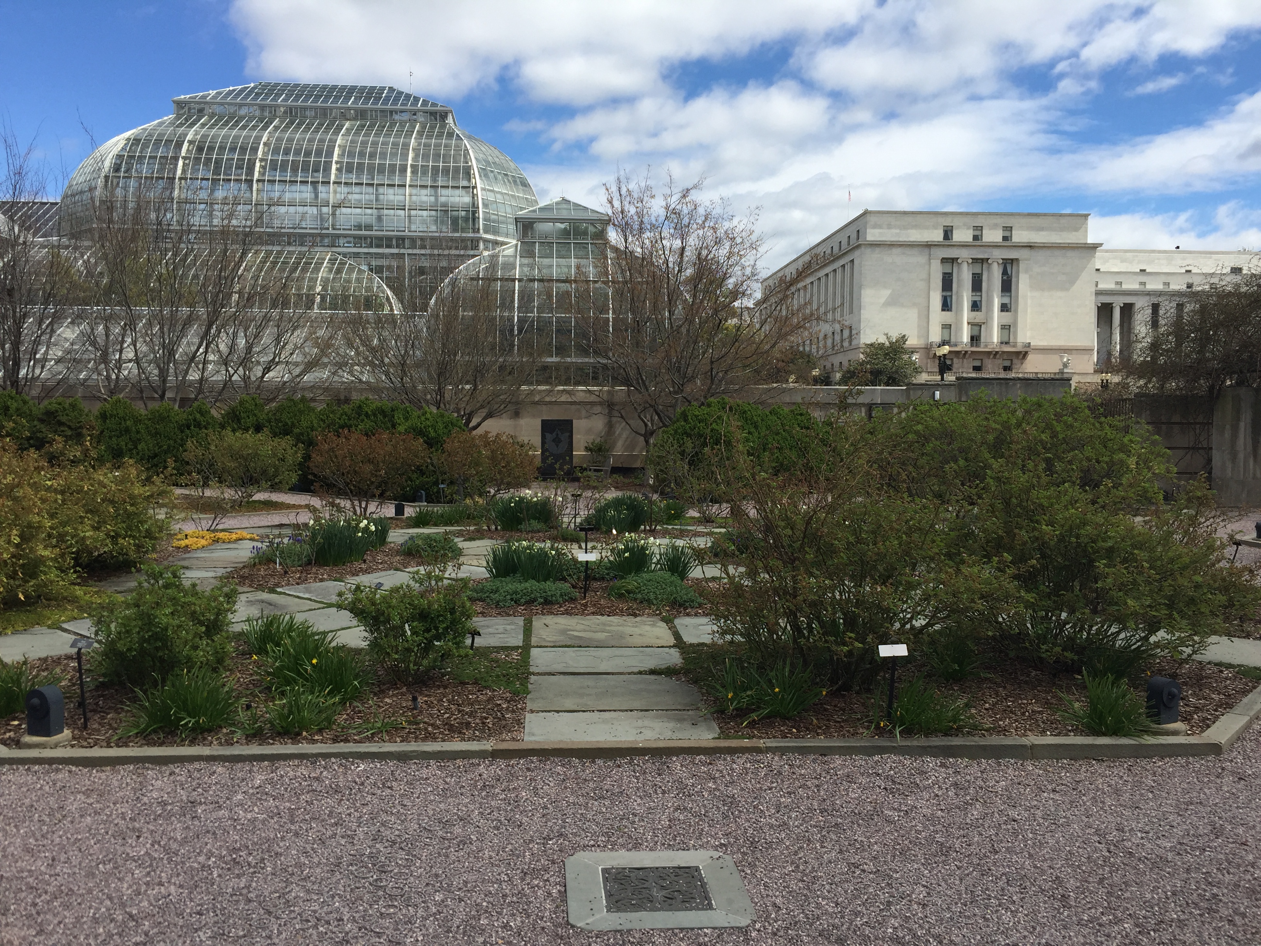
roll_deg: -0.9
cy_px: 473
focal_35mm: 29
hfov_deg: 61.7
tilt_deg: -2.1
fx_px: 1056
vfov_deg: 48.2
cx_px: 630
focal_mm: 4.15
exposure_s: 1/2475
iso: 32
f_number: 2.2
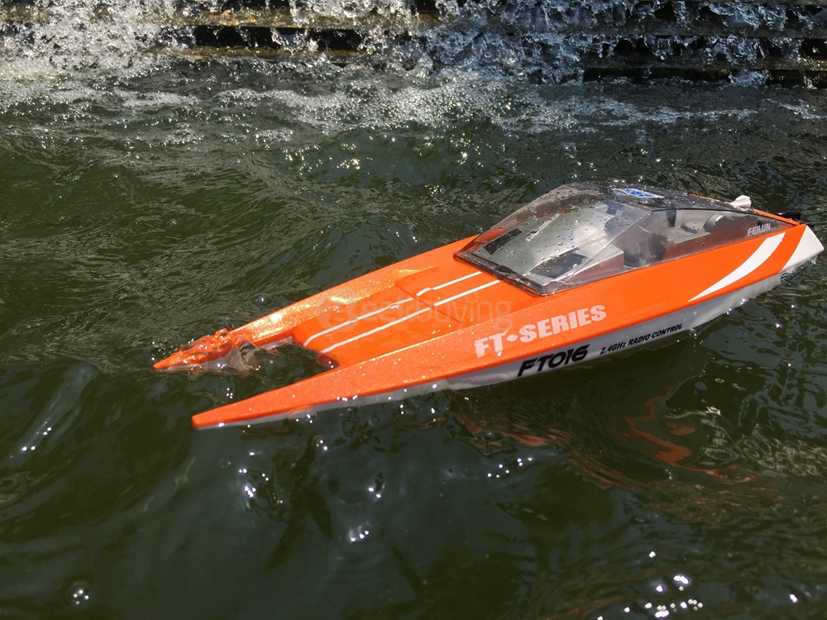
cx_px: 414
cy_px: 310
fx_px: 693
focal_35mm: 29
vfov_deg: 48.2
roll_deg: -5.1
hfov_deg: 61.7
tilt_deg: -24.0
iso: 32
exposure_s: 1/1883
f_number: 2.2
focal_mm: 4.15
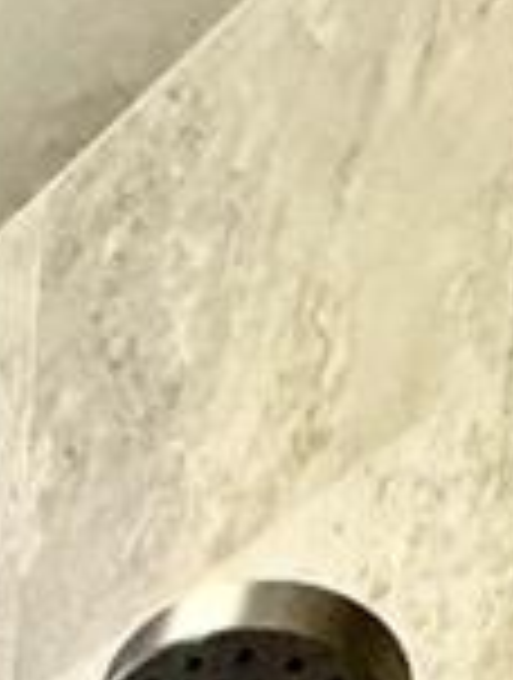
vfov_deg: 9.2
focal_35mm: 111
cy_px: 2463
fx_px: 2184
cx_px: -922
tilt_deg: -7.0
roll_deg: -0.8
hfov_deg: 10.4
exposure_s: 1/120
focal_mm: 2.22
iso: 250
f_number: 2.2
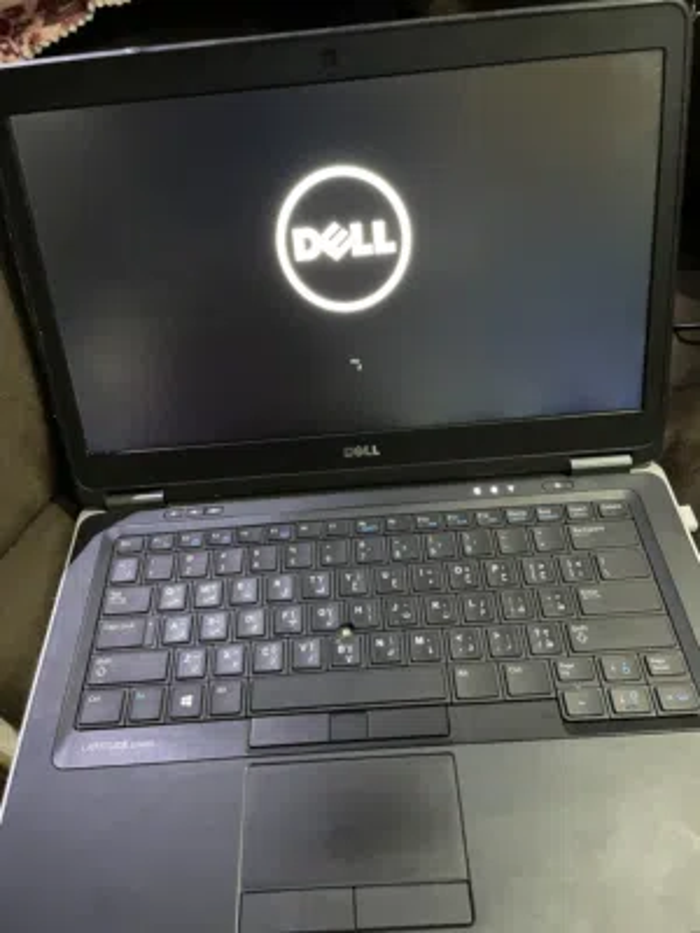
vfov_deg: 67.3
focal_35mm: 26
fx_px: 701
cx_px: 350
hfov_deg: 53.1
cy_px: 466
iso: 1000
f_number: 1.6
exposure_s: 1/30
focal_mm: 4.2
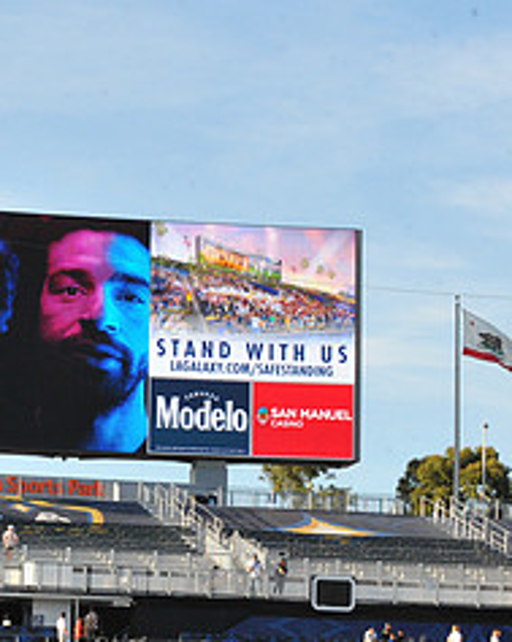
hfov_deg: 8.3
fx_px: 3492
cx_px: -60
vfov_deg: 10.5
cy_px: 322
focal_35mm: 184
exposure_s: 1/800
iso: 1600
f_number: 14
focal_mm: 80
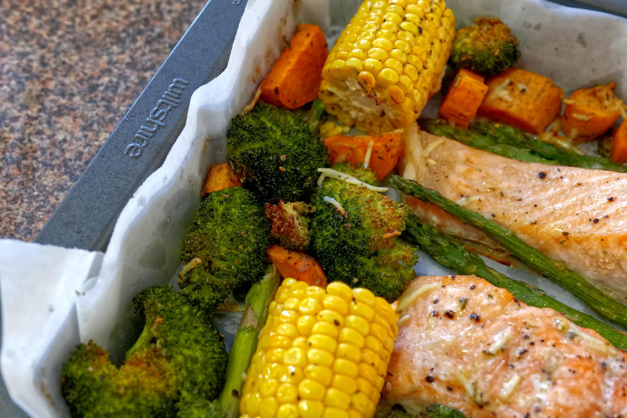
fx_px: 766
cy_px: 209
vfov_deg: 30.5
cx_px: 314
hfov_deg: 44.5
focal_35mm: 44
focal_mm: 44
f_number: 7.1
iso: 5000
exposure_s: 1/60
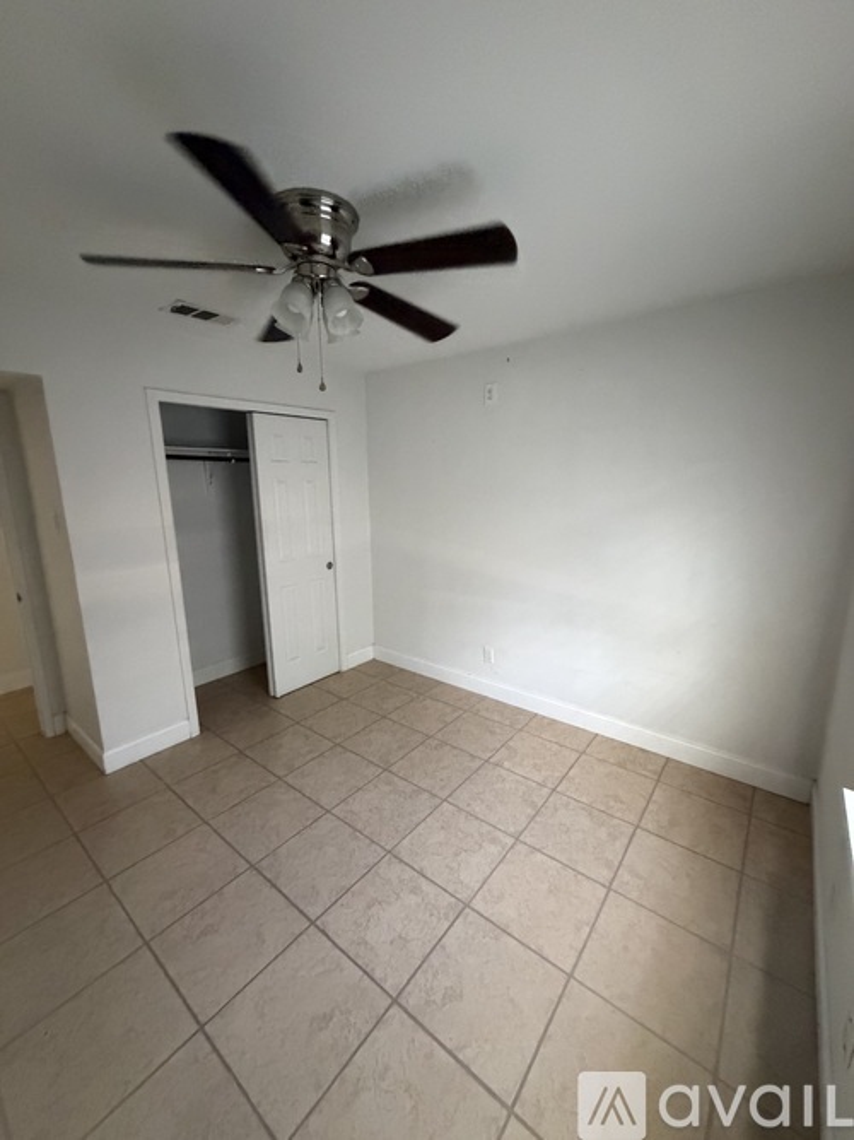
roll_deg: +1.4
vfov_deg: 102.1
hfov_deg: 85.7
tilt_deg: -10.0
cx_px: 427
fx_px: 461
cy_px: 570
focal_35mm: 14
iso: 1000
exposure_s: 1/60
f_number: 2.2
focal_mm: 2.22
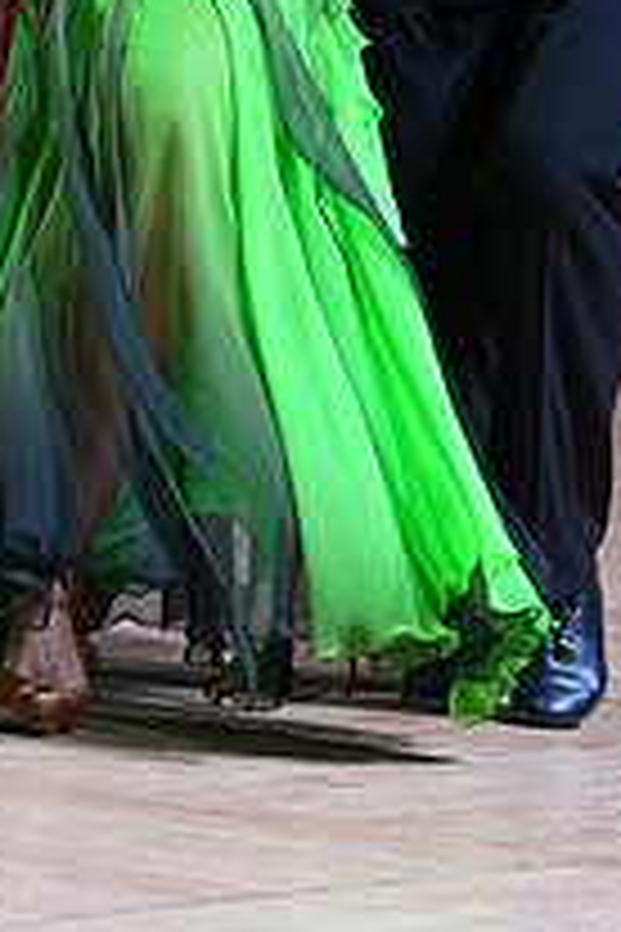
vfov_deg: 5.4
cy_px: -338
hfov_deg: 3.6
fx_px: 9806
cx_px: 263
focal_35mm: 379
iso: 1250
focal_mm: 135
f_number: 4
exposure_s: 1/400
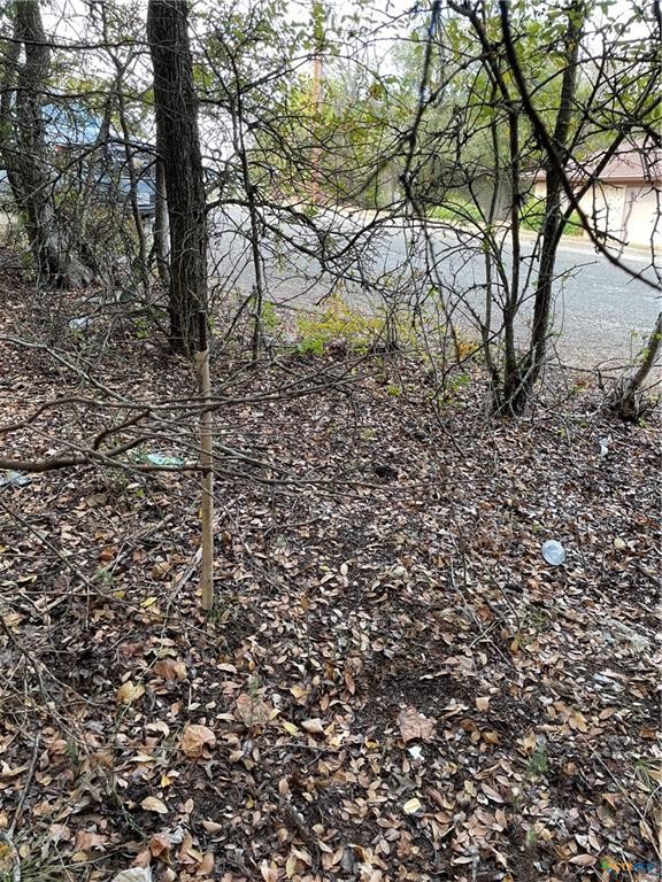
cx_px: 331
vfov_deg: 67.3
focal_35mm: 26
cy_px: 441
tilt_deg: -20.9
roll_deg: +0.4
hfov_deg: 53.1
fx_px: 663
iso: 50
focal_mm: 4.2
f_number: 1.6
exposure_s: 1/121
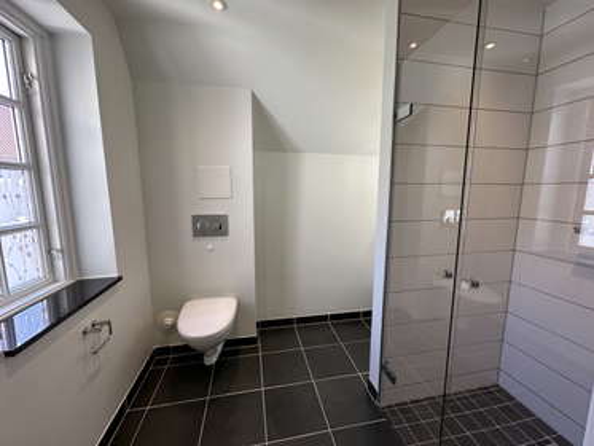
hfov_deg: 102.0
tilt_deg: -7.2
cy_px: 223
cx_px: 297
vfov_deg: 85.7
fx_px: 240
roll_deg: +0.1
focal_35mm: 14
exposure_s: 1/100
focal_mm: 2.22
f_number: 2.2
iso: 80
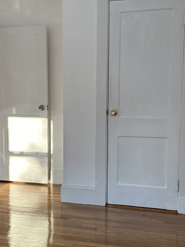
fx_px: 307
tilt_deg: -5.5
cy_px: 144
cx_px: 99
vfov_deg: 43.7
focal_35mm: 43
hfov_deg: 33.5
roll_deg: -0.4
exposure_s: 1/121
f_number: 1.78
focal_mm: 6.86
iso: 125
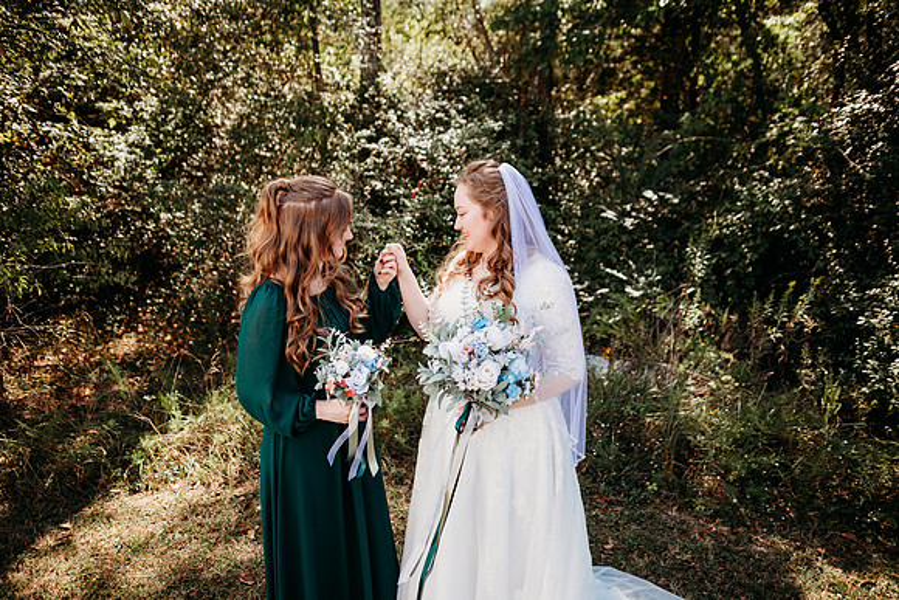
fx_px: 599
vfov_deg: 53.2
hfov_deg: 73.7
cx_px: 450
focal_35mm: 24
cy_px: 300
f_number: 2.2
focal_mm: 24
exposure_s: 1/800
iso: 100
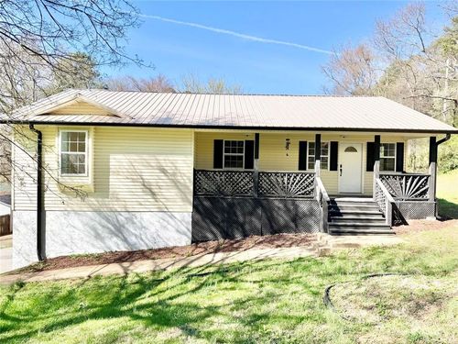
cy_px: 172
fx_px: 318
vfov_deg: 56.8
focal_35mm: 24
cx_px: 229
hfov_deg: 71.6
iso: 80
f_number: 1.78
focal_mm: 6.76
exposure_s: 1/3279
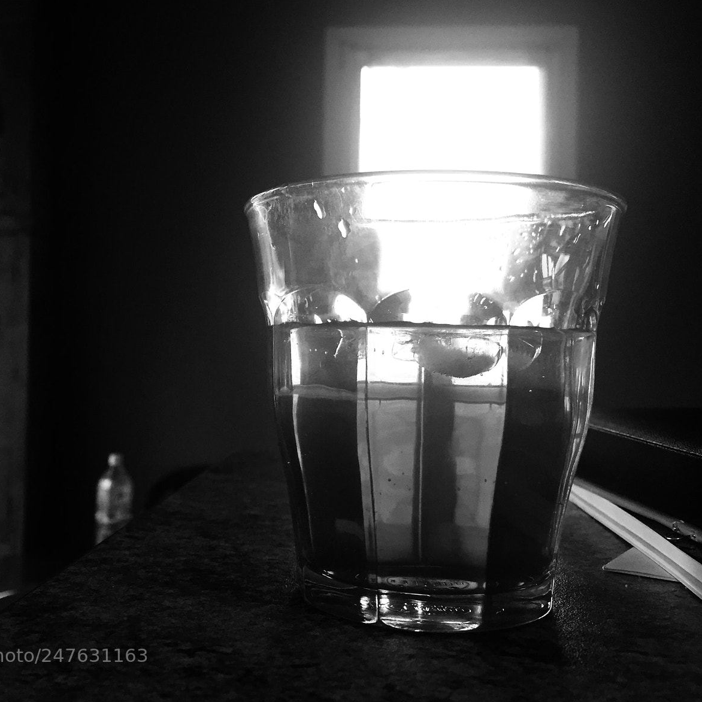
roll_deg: -0.5
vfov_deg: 47.2
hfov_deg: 47.1
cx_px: 313
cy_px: 343
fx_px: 803
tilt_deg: +1.2
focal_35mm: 35
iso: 64
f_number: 2.2
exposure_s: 1/33
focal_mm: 4.15
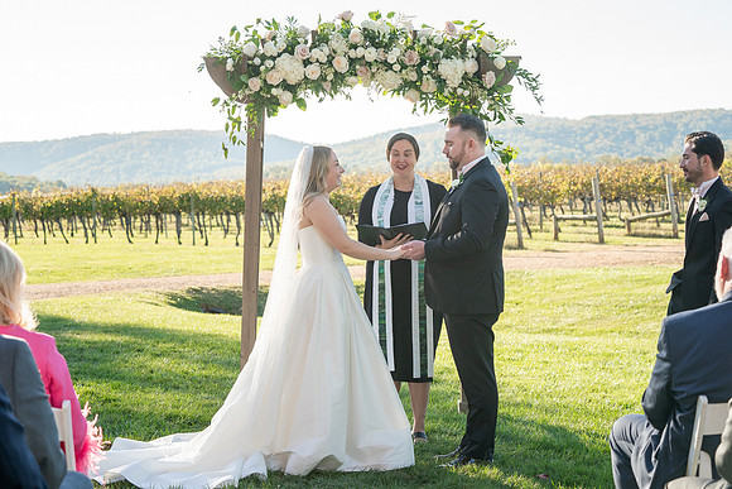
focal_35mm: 73
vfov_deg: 18.6
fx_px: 1490
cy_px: 240
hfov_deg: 27.6
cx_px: 373
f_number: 5.6
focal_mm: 70
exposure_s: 1/500
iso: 500
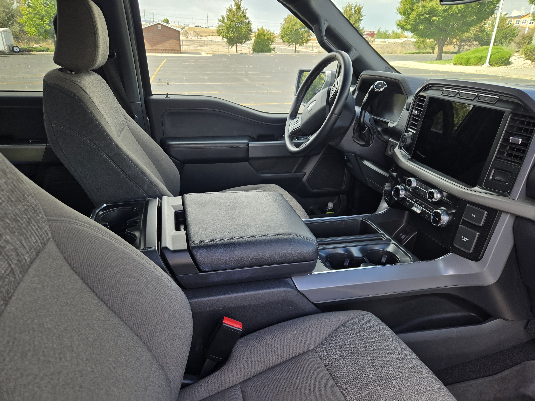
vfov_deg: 58.9
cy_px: 200
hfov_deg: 73.9
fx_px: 355
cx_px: 268
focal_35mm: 23
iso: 25
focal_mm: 5.4
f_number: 1.8
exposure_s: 1/283
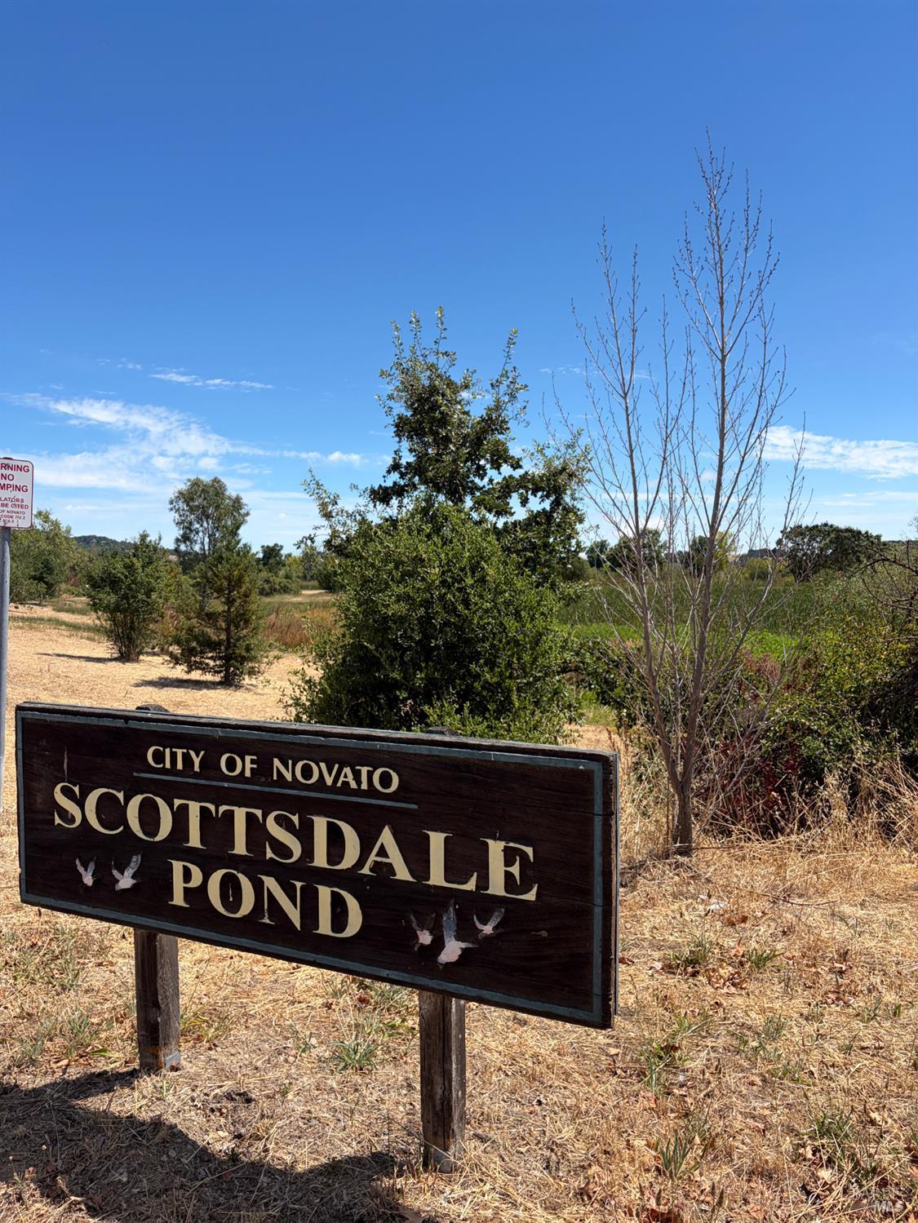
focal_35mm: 26
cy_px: 612
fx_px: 919
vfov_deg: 67.3
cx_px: 459
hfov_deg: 53.1
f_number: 1.6
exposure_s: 1/3125
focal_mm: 5.96
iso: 50
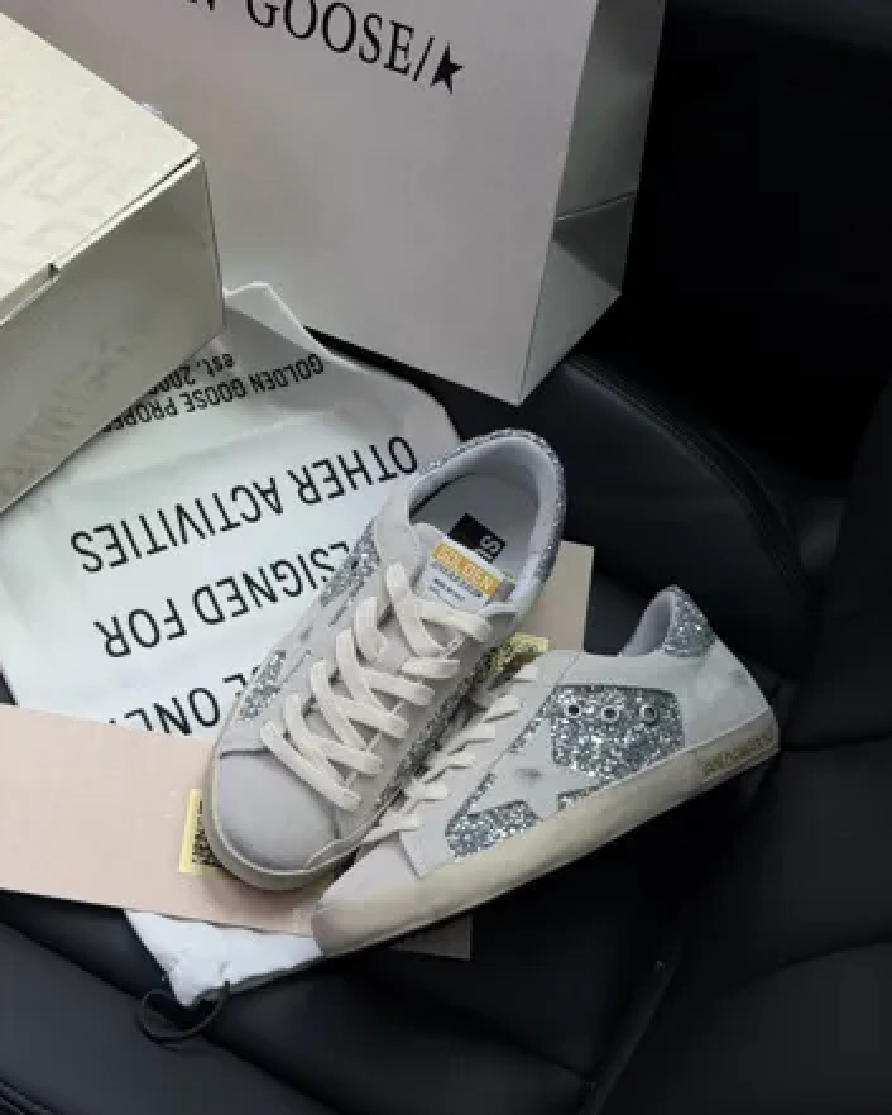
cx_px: 445
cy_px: 597
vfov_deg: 36.6
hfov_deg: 29.7
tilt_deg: -55.2
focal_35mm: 51
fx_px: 1682
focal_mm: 6.76
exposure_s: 1/102
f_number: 1.78
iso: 64
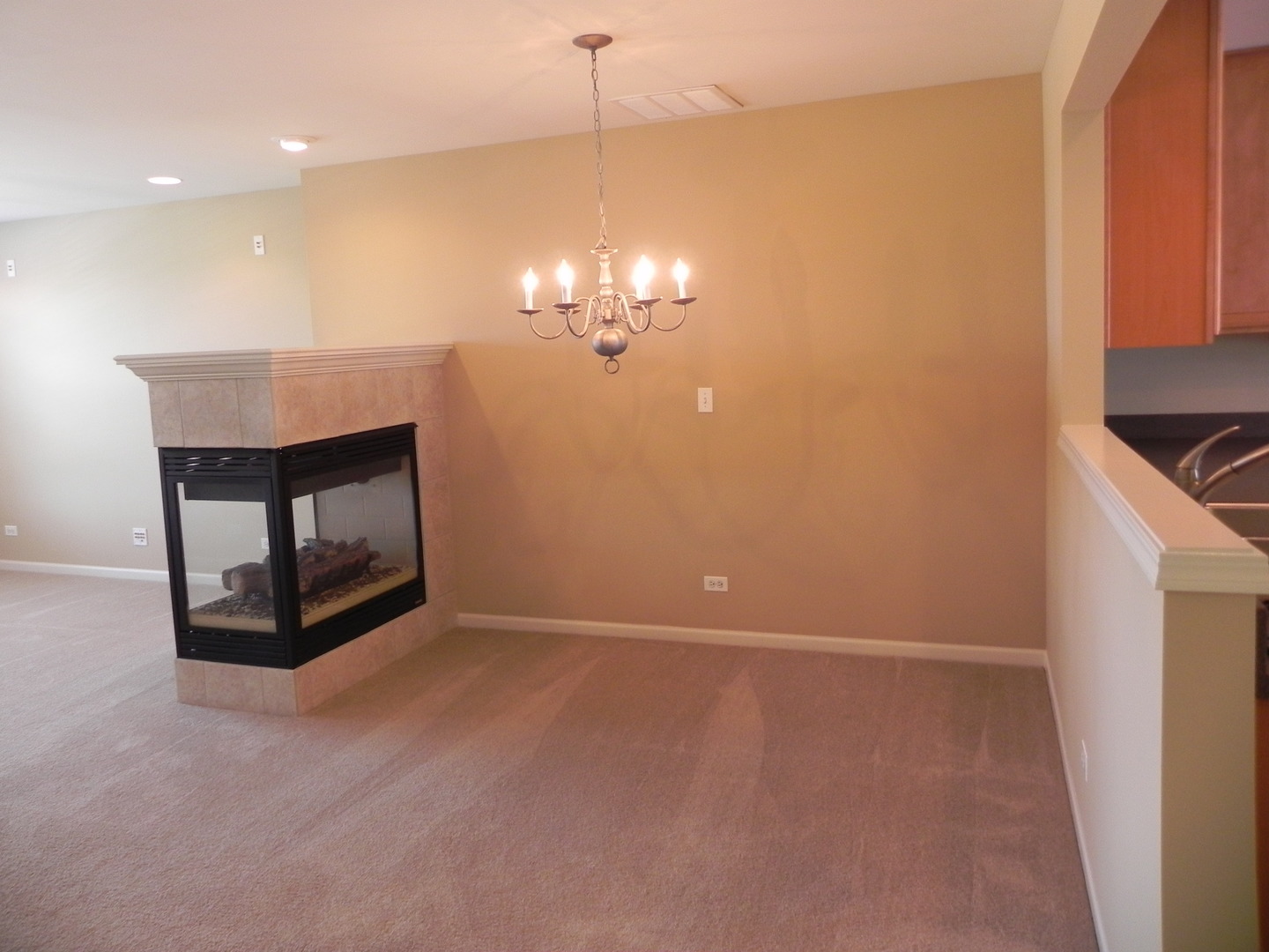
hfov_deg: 67.3
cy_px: 476
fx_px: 953
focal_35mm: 26
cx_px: 634
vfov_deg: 53.1
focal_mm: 4.6
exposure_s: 1/30
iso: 263
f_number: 2.8
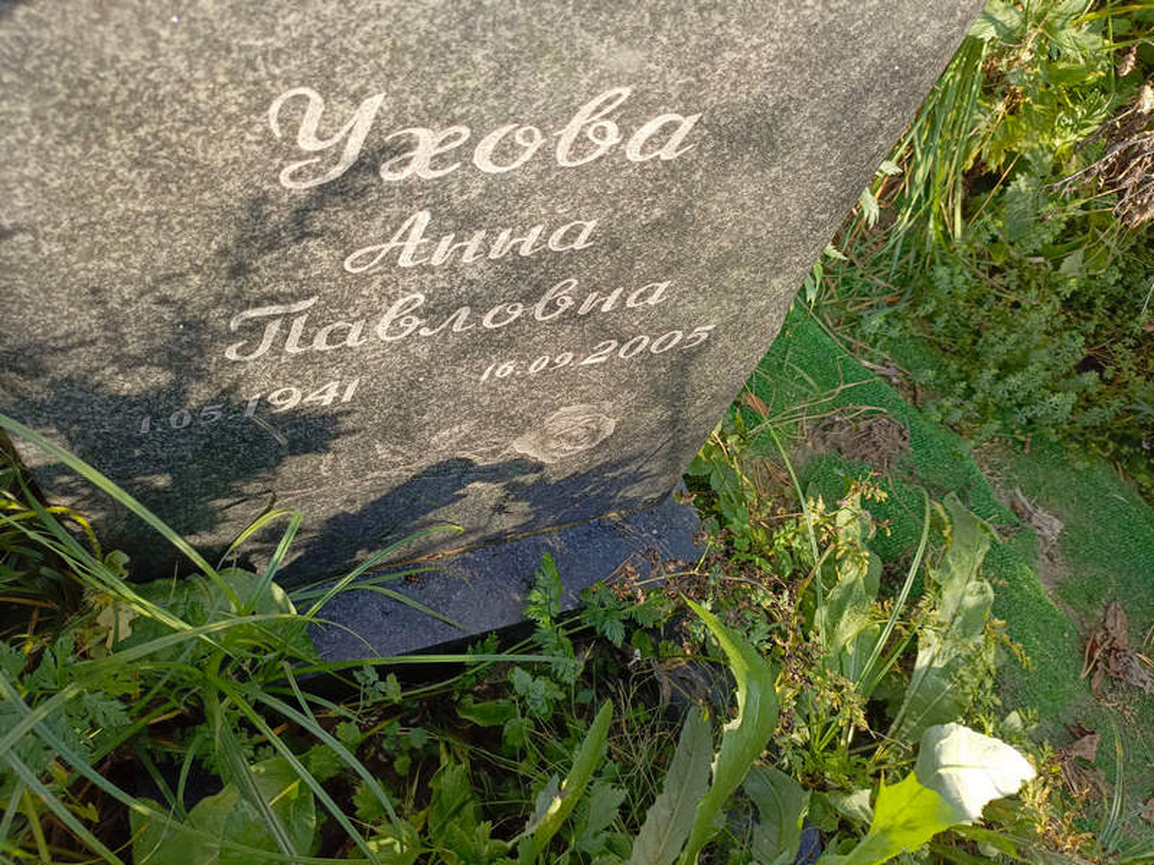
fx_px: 833
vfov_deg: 54.9
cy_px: 432
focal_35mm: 25
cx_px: 577
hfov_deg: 69.4
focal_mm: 4.76
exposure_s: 1/160
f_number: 1.69
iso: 110
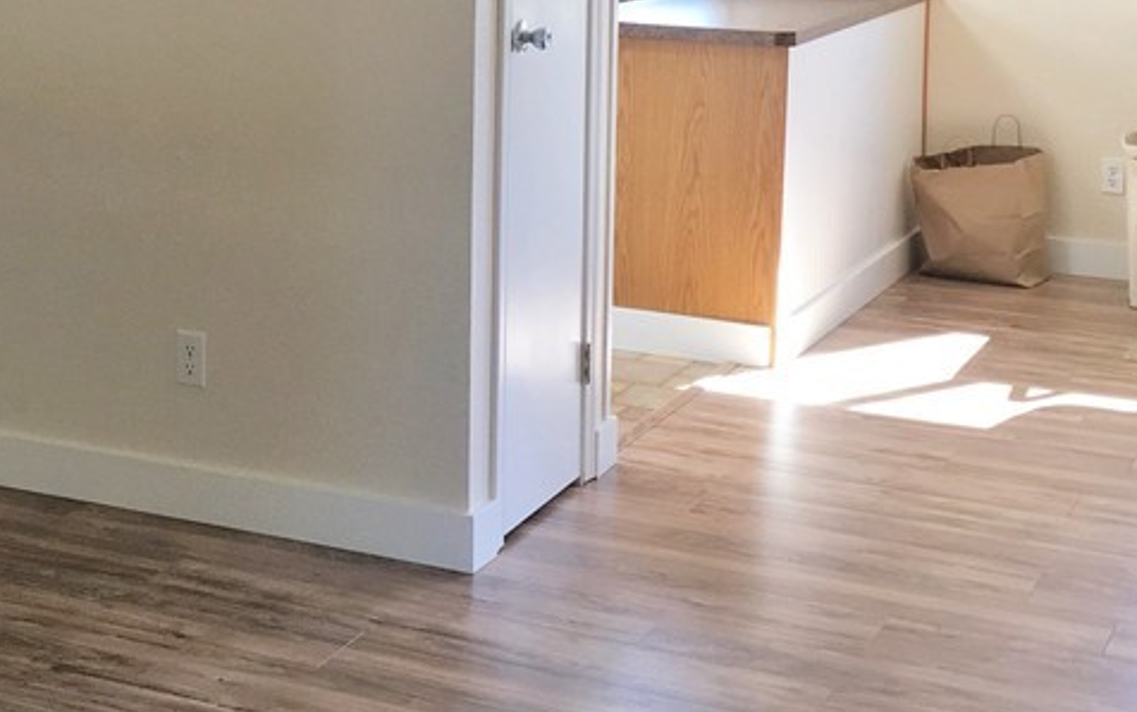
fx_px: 2046
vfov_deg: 19.2
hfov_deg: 30.6
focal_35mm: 66
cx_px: 290
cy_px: -1
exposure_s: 1/60
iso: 25
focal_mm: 4.15
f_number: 2.2
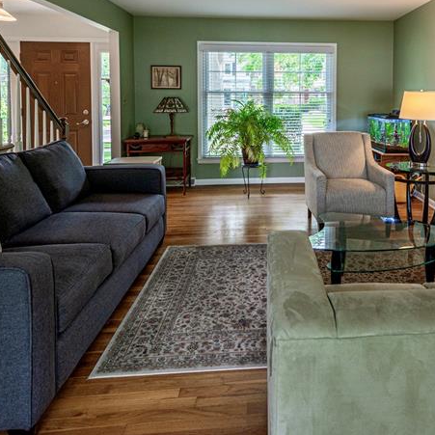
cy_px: 109
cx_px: 297
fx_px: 384
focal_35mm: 27
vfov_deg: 56.2
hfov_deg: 57.5
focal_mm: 14
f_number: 8
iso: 200
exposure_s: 1/40
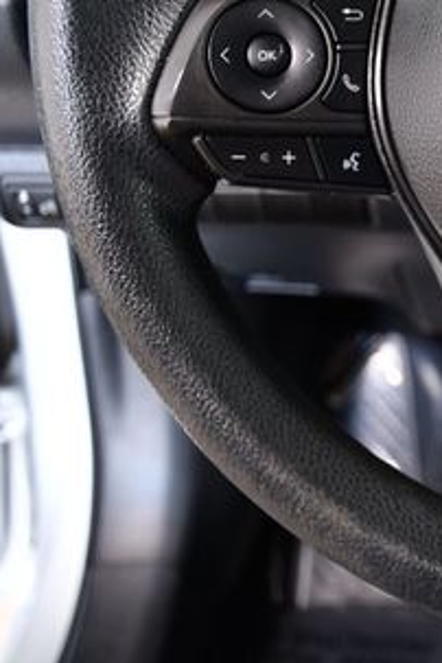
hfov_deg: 16.1
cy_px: 256
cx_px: 698
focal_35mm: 76
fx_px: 1400
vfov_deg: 26.6
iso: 400
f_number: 3.8
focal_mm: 24
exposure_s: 1/25
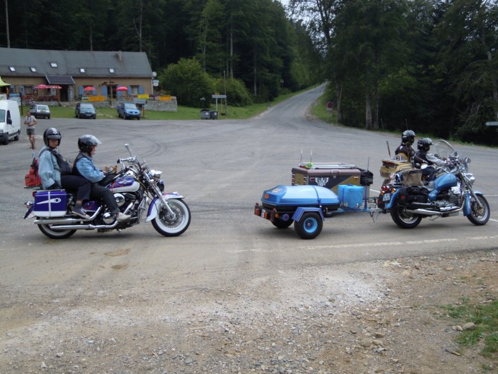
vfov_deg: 39.7
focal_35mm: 36
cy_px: 187
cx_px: 249
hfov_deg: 51.4
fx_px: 518
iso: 100
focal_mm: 6.4
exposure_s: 1/125
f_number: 8.5
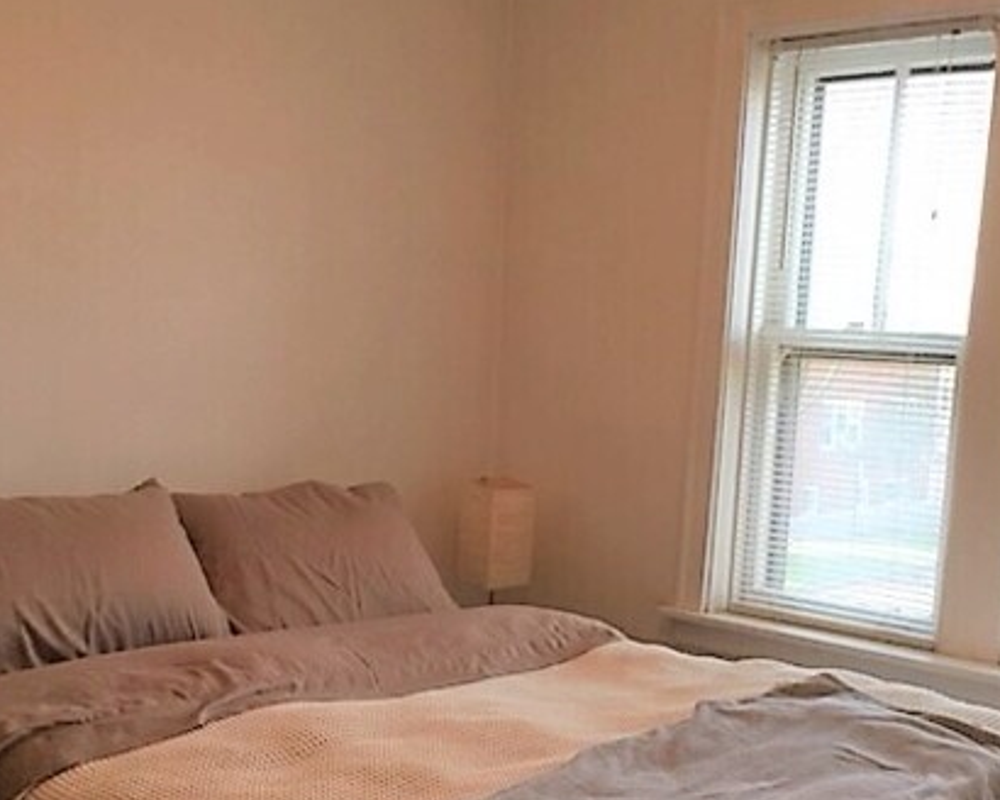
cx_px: 591
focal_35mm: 46
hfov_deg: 40.2
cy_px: 541
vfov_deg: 32.4
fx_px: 1361
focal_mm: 4.15
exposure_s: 1/30
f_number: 2.2
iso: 32
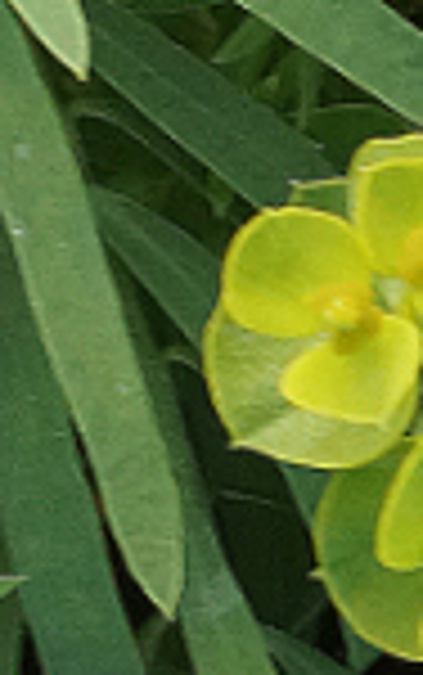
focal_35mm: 1219
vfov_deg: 1.7
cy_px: -1080
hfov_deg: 1.1
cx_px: -1368
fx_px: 22441
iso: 640
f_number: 8
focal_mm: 100
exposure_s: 1/160
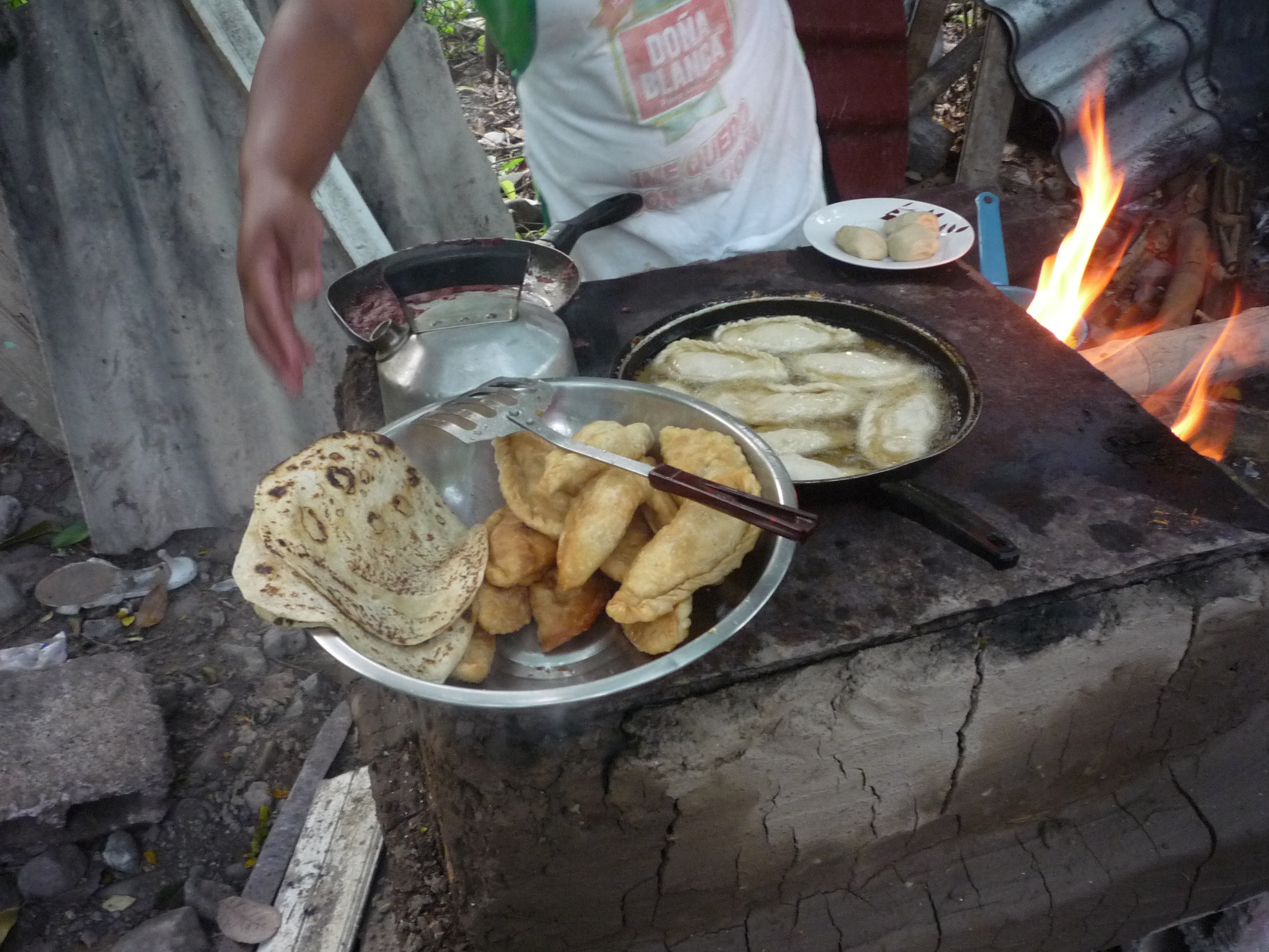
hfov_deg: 55.3
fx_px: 1210
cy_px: 477
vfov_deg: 43.0
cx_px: 653
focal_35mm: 33
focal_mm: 5.2
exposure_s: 1/30
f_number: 3.3
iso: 320
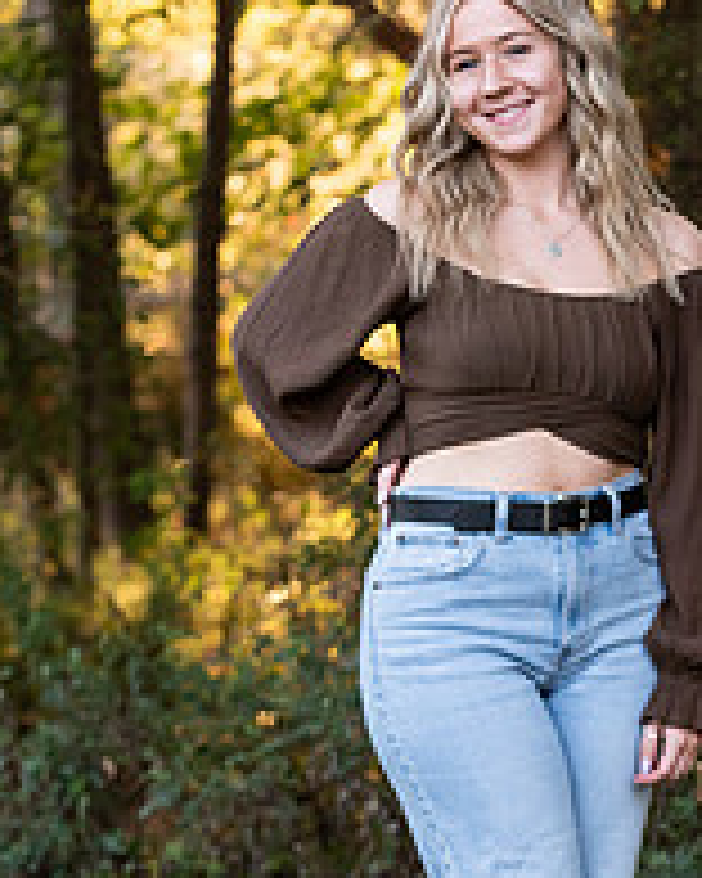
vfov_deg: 10.5
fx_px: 4779
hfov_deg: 8.4
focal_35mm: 184
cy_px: 509
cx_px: 554
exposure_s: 1/250
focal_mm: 85
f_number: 4
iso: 1250
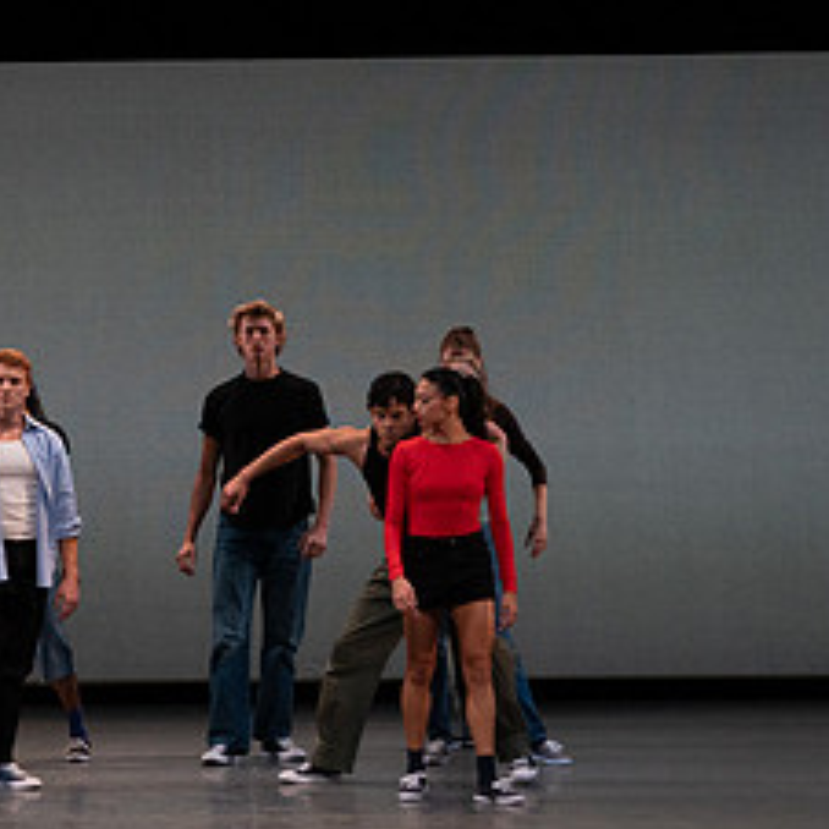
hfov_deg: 6.7
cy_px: 321
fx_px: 7099
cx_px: -33
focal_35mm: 262
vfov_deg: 6.7
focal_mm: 120
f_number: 7.1
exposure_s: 1/640
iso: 4000
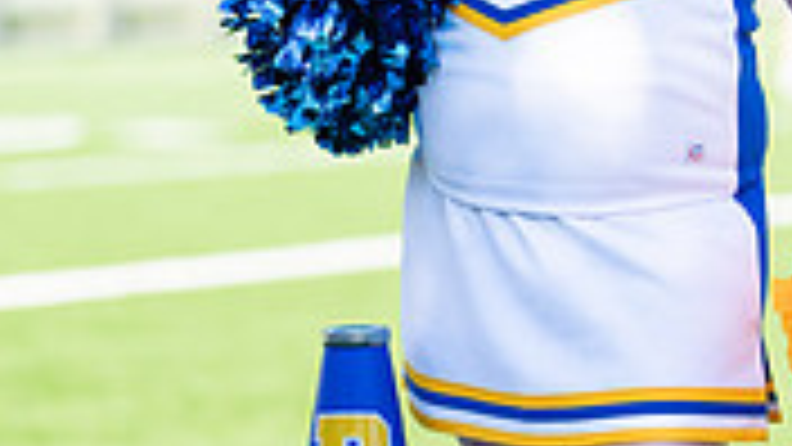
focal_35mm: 206
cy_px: 225
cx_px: 589
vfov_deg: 5.9
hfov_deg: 10.4
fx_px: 4326
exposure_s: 1/3200
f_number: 1.2
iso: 100
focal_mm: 50
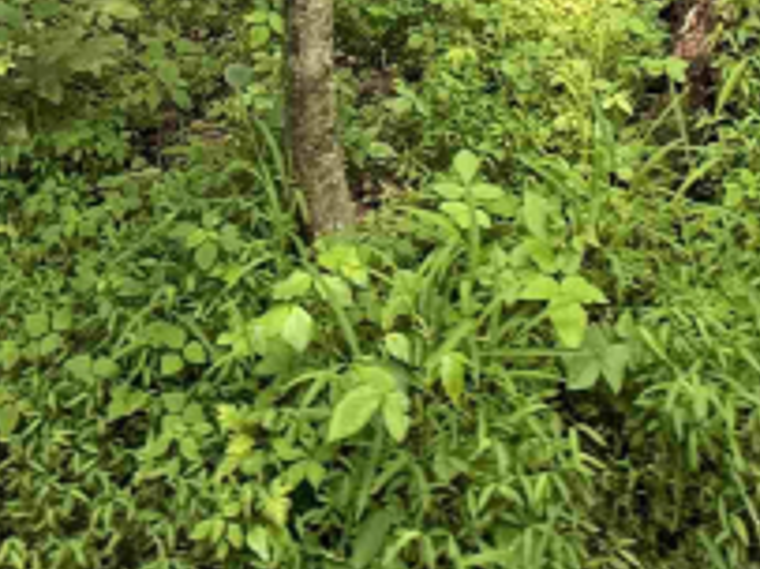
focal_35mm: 46
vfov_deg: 23.2
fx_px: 1009
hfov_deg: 41.2
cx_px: 436
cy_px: -348
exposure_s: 1/99
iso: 50
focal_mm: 2.22
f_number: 2.2
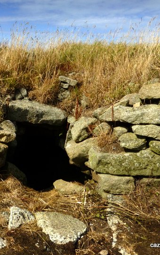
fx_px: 244
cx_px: 11
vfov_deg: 55.3
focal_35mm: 35
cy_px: 124
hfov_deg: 34.0
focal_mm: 4.3
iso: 100
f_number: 4
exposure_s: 1/1600
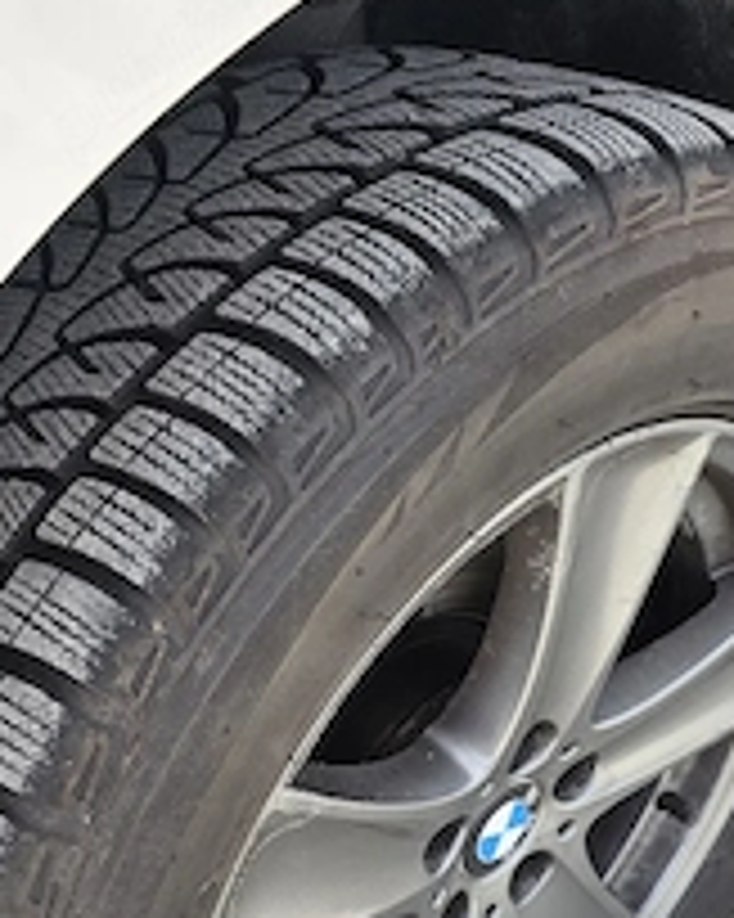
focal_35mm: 44
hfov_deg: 34.0
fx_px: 1196
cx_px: 288
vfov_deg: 39.5
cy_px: 796
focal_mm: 6.3
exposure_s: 1/208
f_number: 1.7
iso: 10
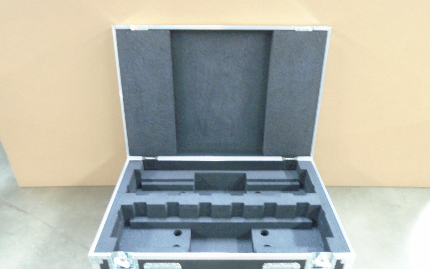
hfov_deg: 66.5
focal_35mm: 28
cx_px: 218
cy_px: 160
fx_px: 328
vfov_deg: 44.3
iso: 500
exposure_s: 1/4
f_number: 3.2
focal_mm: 4.6
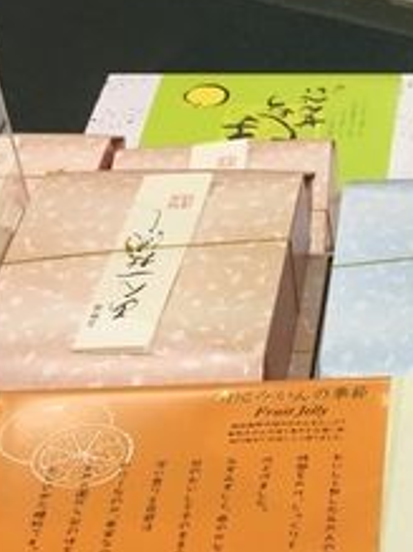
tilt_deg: -39.2
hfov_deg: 12.8
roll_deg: +0.3
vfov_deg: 18.2
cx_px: 666
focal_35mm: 108
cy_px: 374
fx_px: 1720
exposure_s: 1/30
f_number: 2.2
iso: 32
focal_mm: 4.15
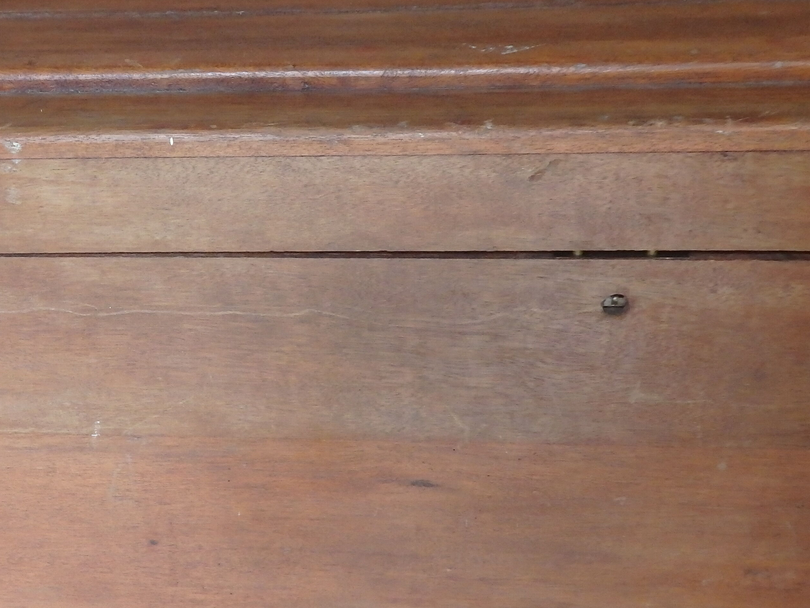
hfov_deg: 31.5
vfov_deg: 24.4
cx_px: 186
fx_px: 1404
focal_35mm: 60
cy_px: 335
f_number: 3.4
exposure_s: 1/30
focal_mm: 6
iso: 400
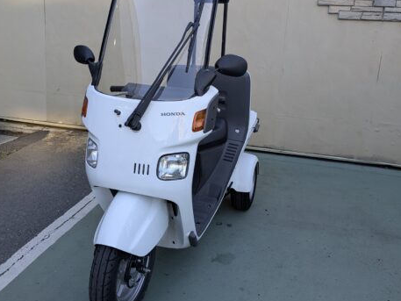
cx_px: 173
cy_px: 132
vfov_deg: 40.6
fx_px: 406
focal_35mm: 35
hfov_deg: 52.4
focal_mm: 5.43
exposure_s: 1/245
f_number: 1.89
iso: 51
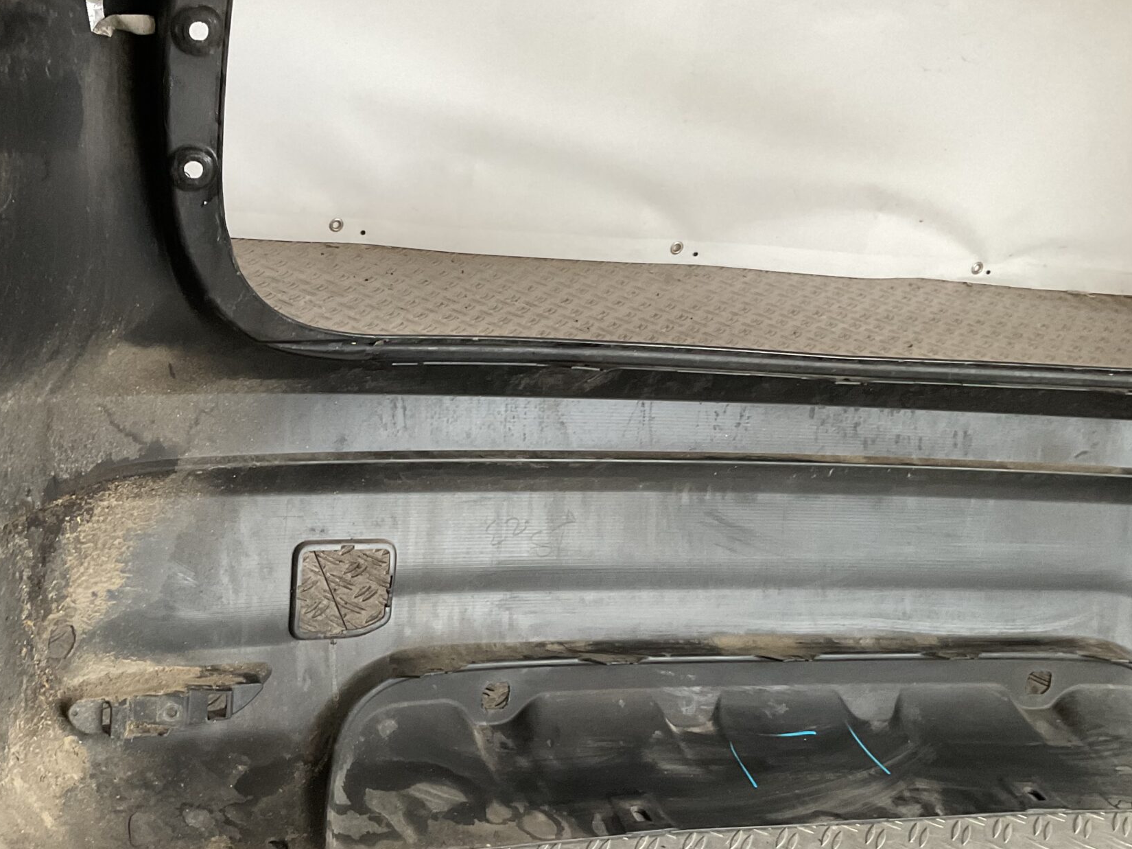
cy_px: 488
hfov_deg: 41.2
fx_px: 1471
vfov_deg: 32.1
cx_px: 320
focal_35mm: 45
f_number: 1.8
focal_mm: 3
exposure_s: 1/50
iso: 125
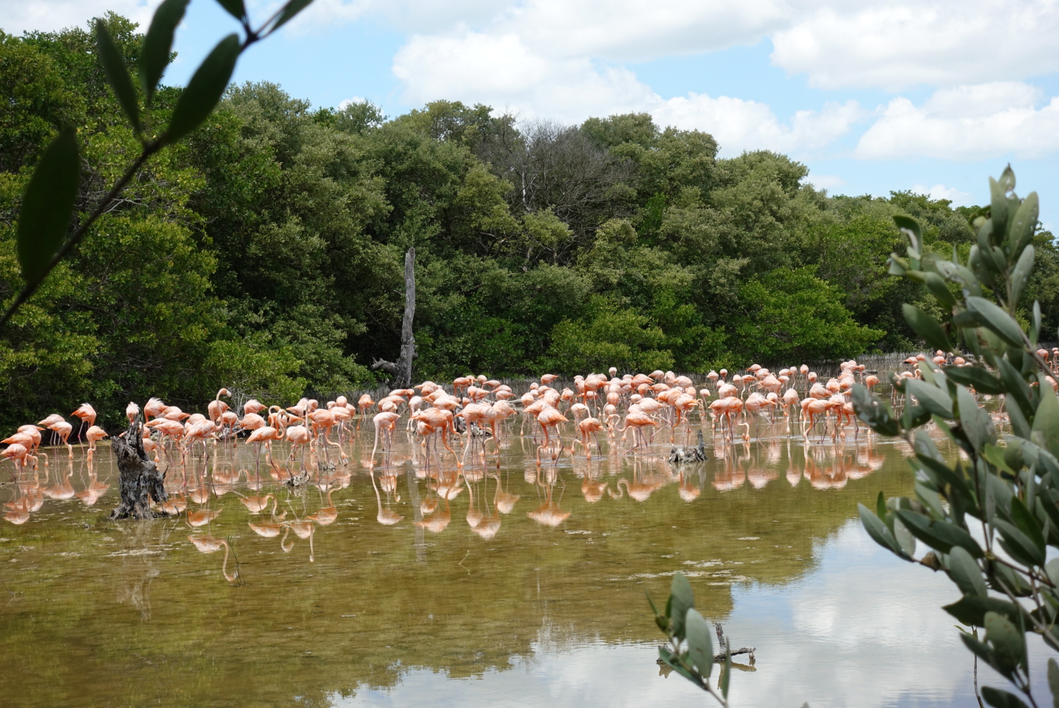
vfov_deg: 19.5
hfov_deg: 28.8
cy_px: 354
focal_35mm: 70
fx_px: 2061
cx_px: 530
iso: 125
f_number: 5.6
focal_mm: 25.7
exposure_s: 1/320
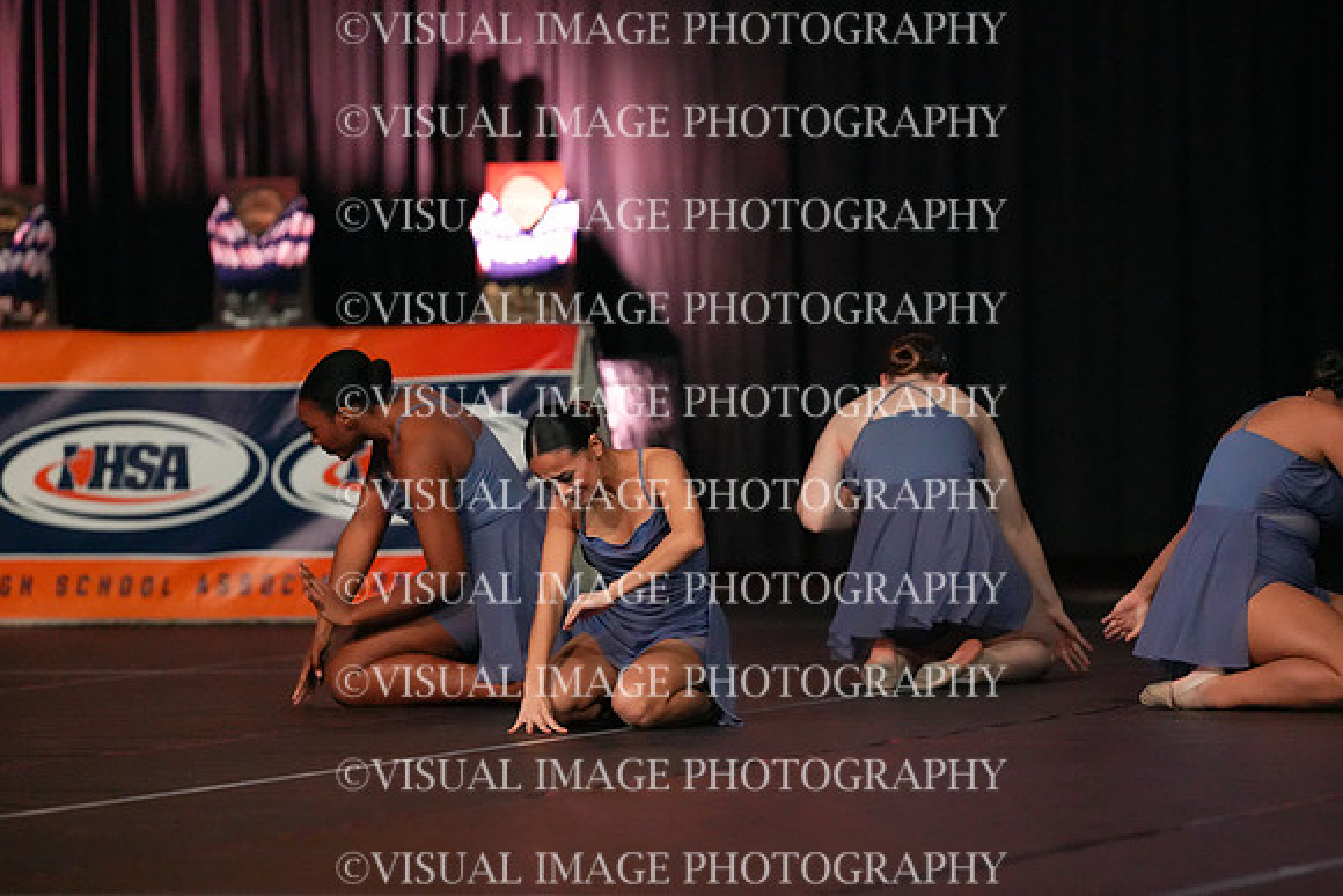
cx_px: 672
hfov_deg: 6.9
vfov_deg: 4.6
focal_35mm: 300
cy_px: 448
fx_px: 11194
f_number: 3.5
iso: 16000
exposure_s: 1/1250
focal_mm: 300
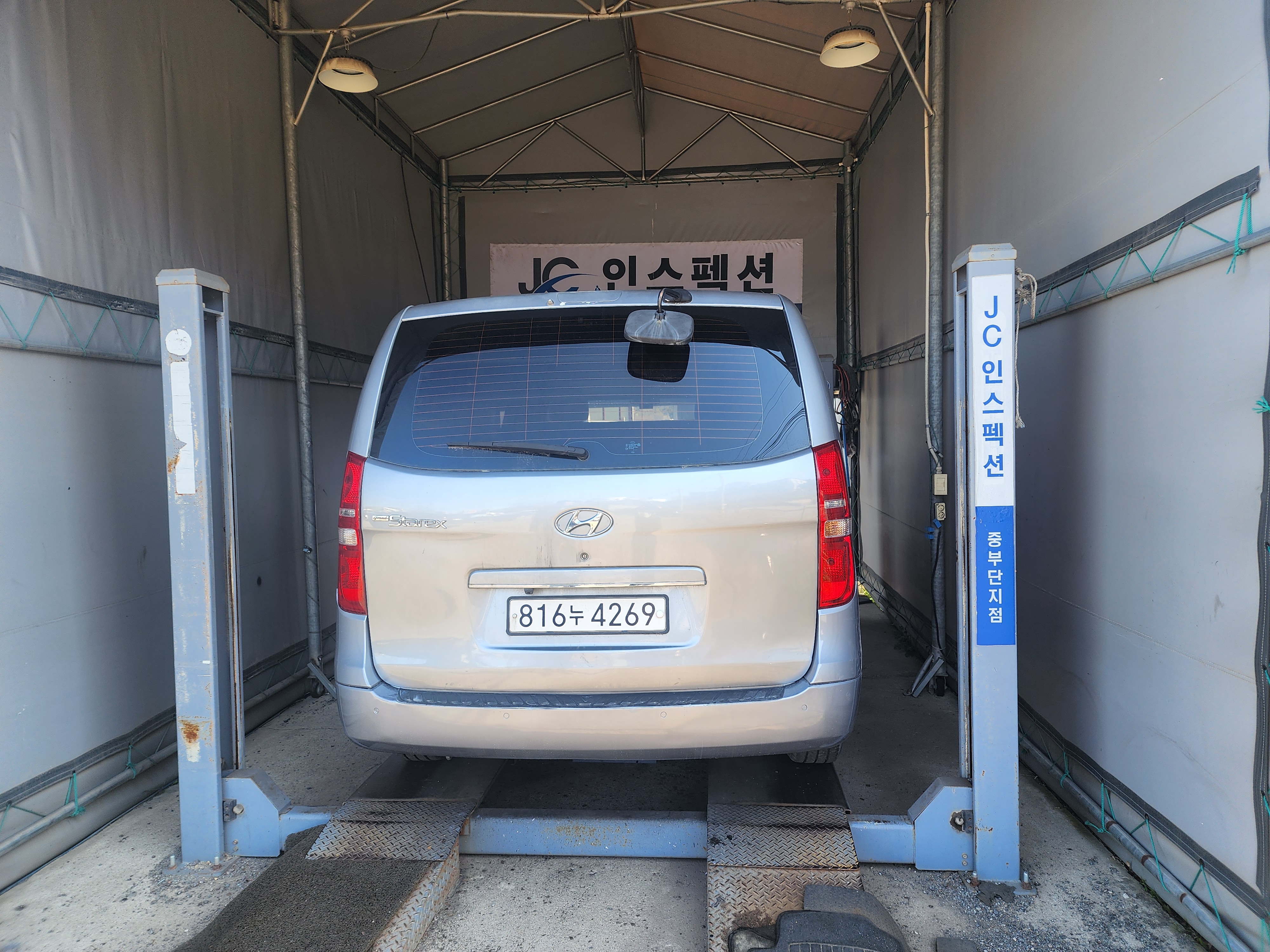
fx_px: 844
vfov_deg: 58.9
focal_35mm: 23
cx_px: 635
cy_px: 476
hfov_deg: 73.9
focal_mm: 6.4
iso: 32
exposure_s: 1/180
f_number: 1.8
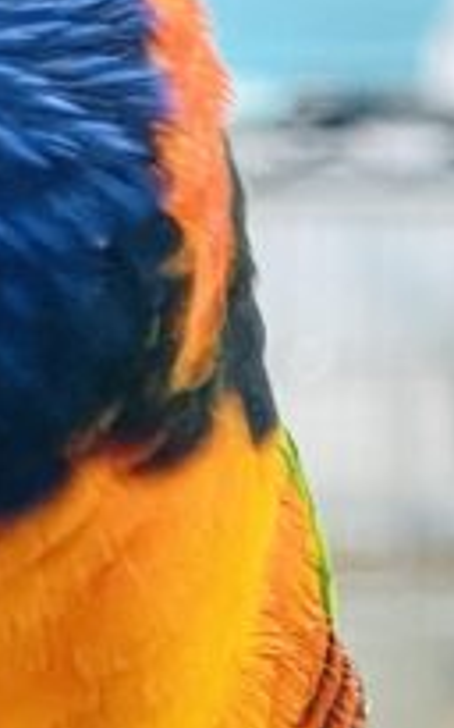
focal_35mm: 322
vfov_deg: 6.5
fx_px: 6379
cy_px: 792
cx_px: -355
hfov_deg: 4.0
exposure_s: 1/99
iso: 160
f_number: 2
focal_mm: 6
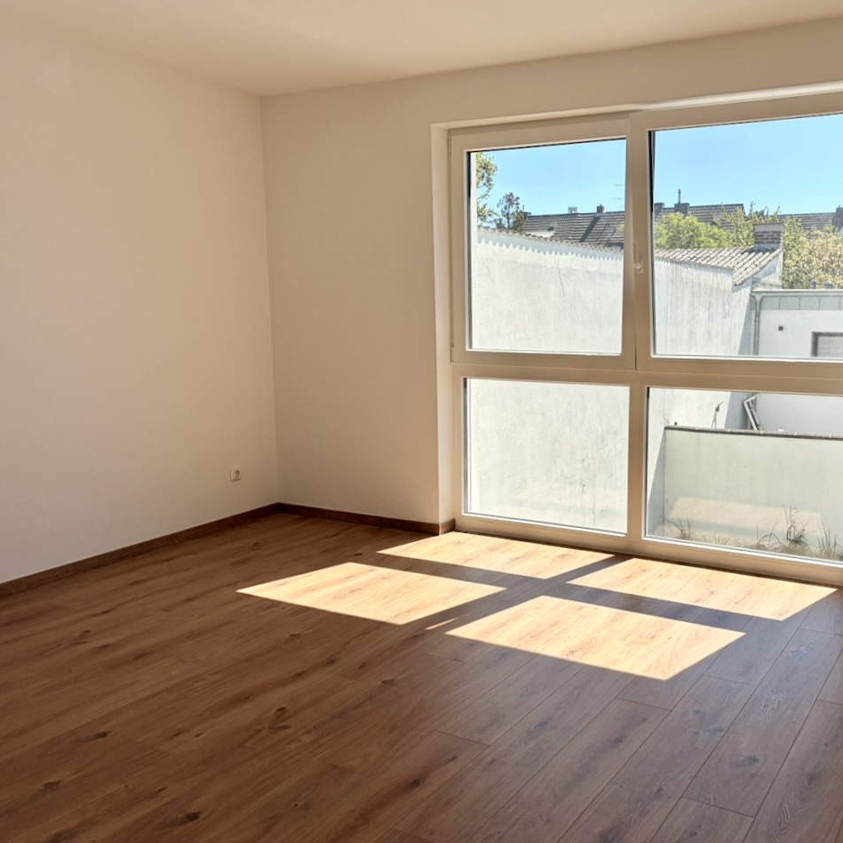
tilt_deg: -7.9
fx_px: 854
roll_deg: +1.0
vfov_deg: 52.5
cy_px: 424
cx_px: 553
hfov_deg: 51.7
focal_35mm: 31
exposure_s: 1/2141
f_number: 1.6
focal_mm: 5.96
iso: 50
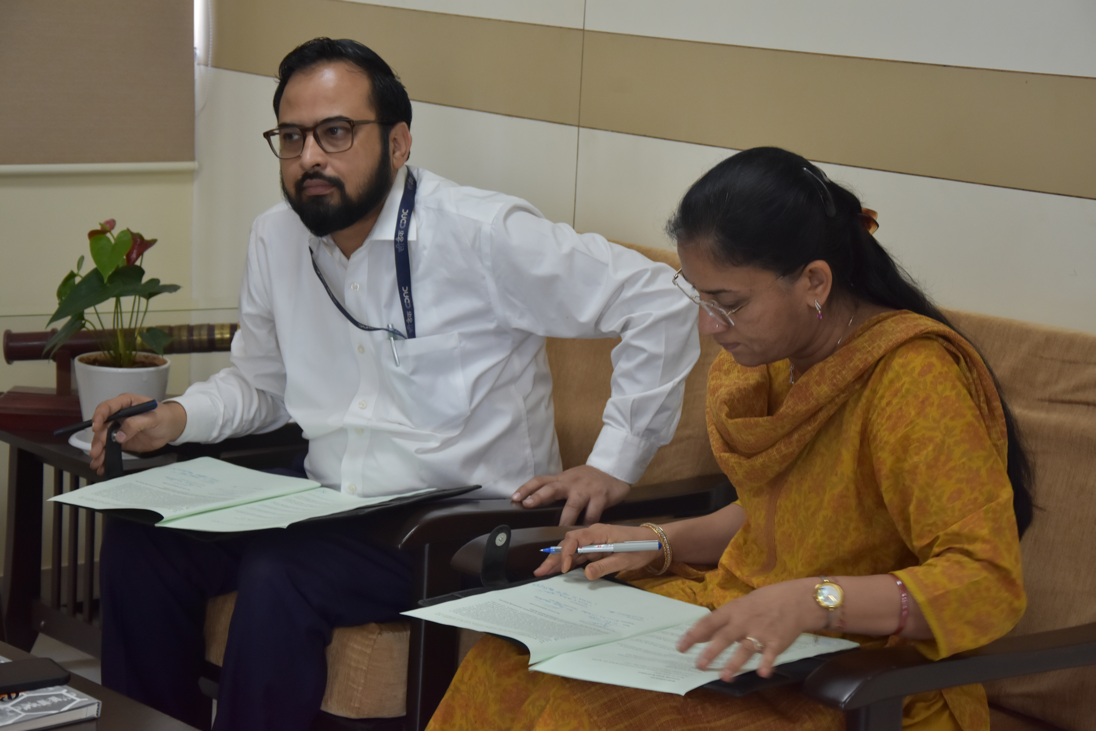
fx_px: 2648
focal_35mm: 87
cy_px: 366
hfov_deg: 23.4
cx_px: 548
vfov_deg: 15.7
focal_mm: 58
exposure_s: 1/125
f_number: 5.6
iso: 800
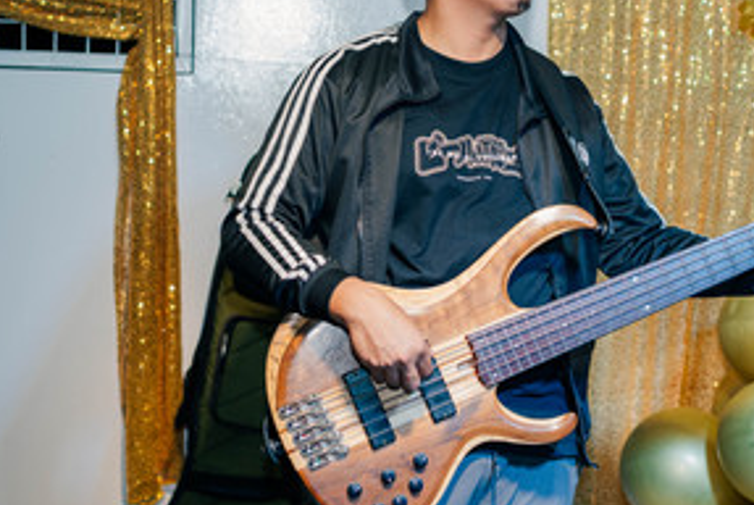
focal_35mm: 87
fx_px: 1824
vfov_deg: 15.7
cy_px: 235
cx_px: 497
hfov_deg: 23.3
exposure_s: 1/200
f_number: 2.8
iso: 800
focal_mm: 50
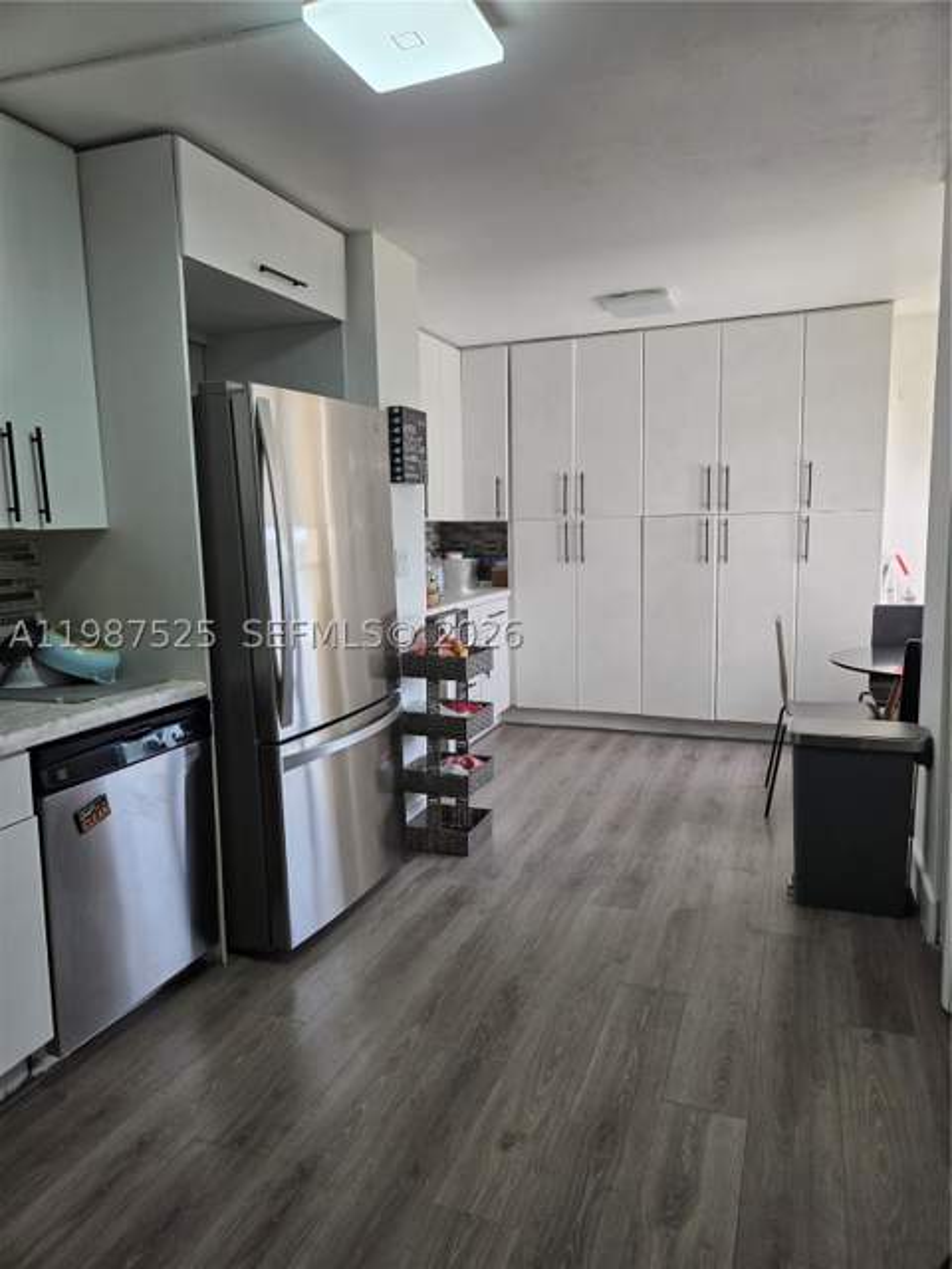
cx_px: 476
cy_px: 634
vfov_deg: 73.9
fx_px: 843
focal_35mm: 23
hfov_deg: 58.9
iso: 40
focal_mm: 5.4
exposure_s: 1/120
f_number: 1.8
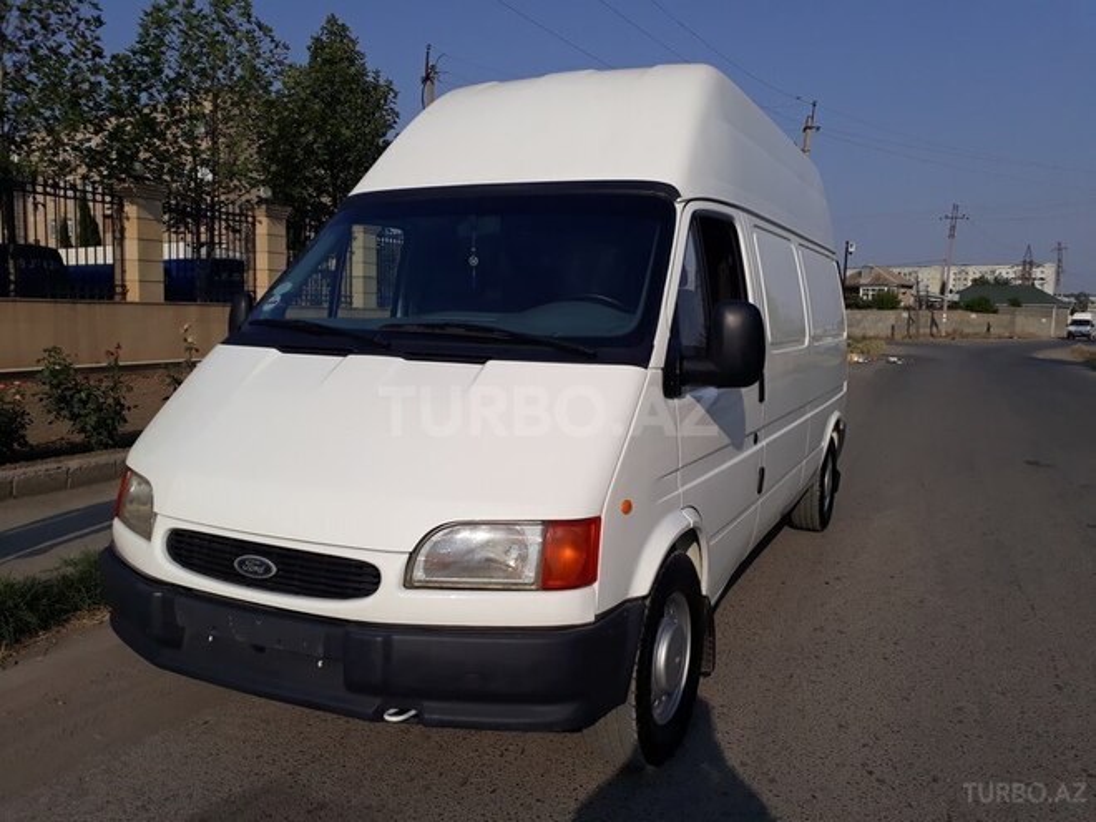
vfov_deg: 51.4
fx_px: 855
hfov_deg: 65.3
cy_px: 411
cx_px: 548
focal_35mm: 27
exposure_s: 1/3226
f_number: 1.9
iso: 40
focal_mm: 3.6
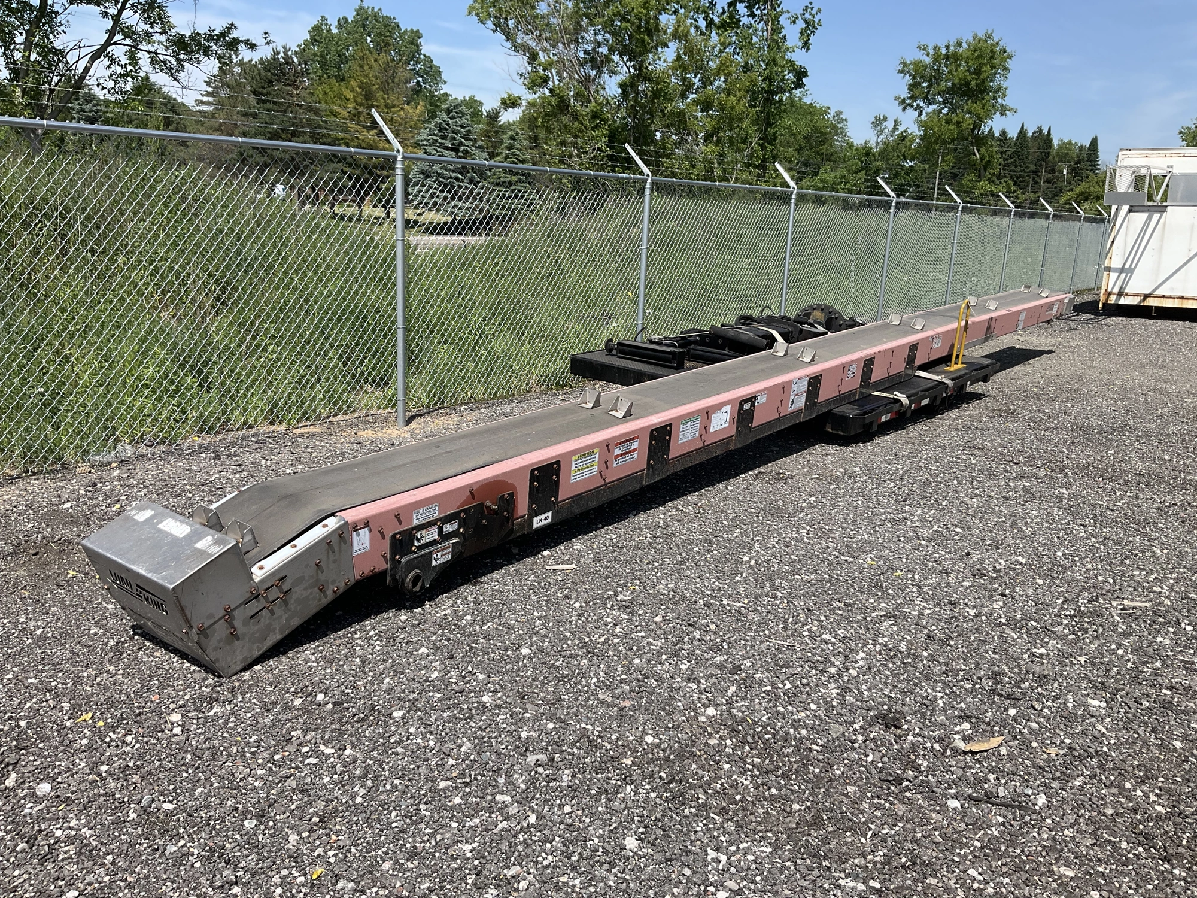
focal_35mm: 29
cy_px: 449
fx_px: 1003
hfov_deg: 61.7
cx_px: 598
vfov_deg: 48.2
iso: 25
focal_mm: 3
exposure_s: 1/1984
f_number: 1.8
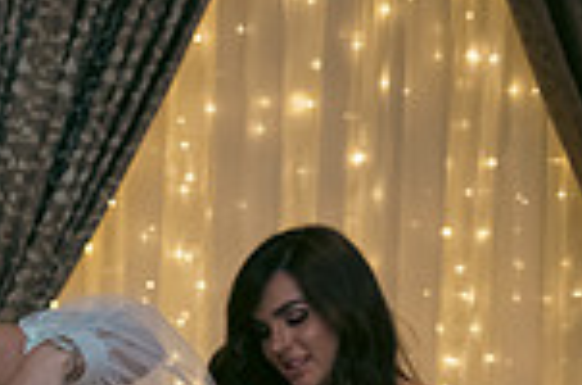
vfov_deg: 10.2
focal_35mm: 131
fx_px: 2113
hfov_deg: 13.7
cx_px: -516
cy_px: 518
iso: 800
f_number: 3.5
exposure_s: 1/160
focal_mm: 34
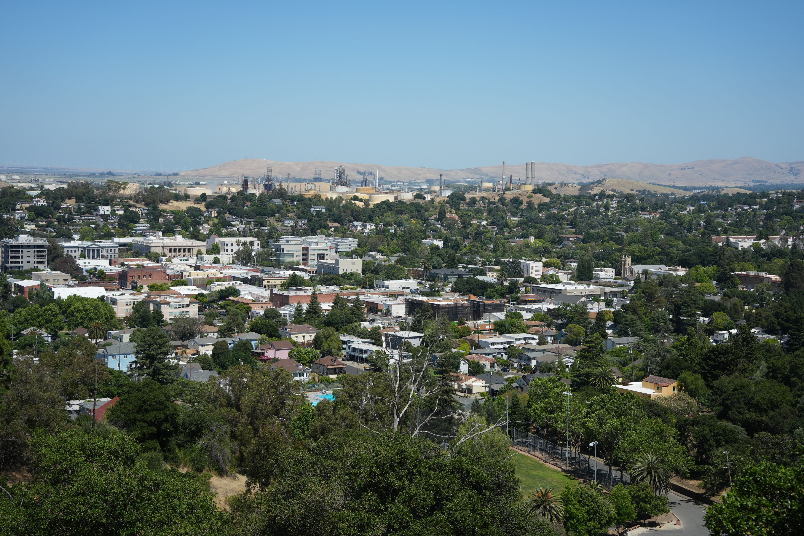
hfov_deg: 35.1
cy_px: 268
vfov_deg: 23.8
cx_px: 402
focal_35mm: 57
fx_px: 1273
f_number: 4.5
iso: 400
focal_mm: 57
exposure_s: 1/3200
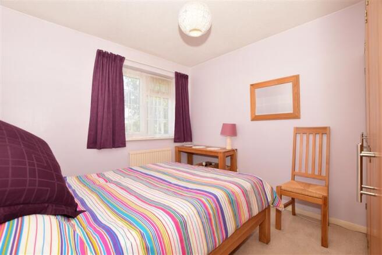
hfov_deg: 100.4
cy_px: 128
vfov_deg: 77.3
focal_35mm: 15
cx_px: 191
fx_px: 159
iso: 400
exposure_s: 1/80
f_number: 7.1
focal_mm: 10
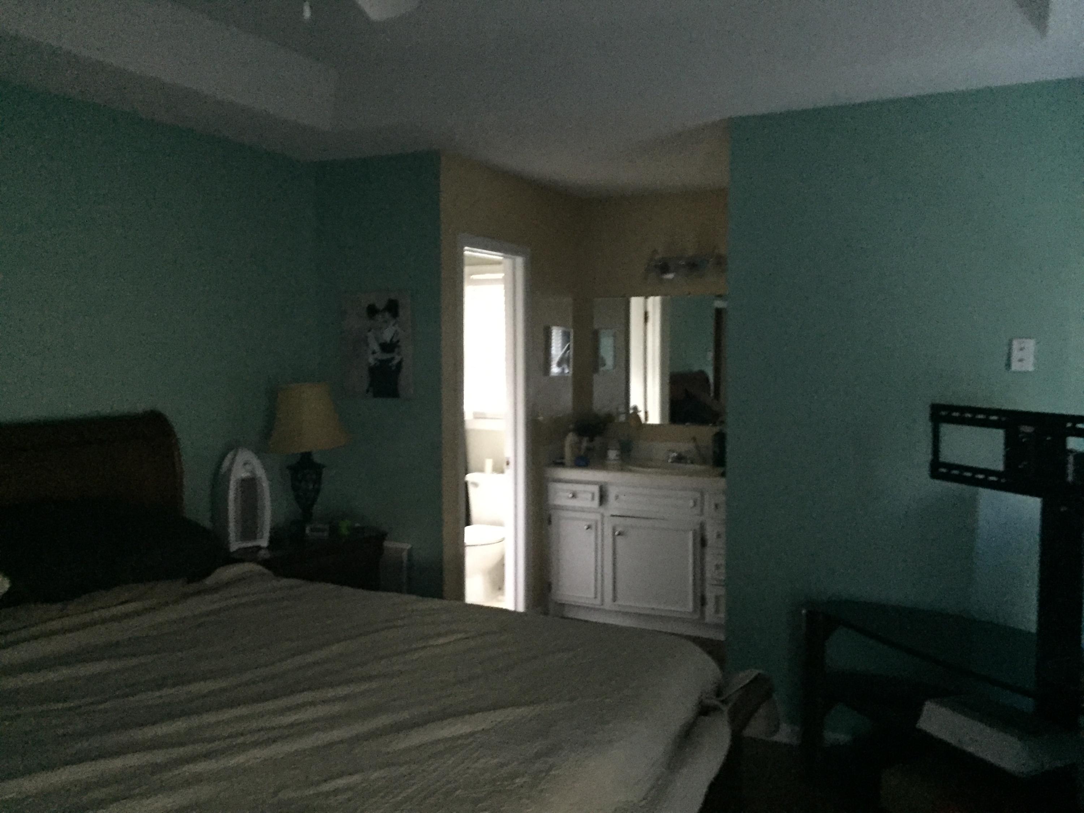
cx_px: 542
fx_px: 908
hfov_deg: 61.7
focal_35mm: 29
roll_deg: -0.9
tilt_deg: -3.2
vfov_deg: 48.2
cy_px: 406
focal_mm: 4.15
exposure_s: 1/15
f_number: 2.2
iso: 1000
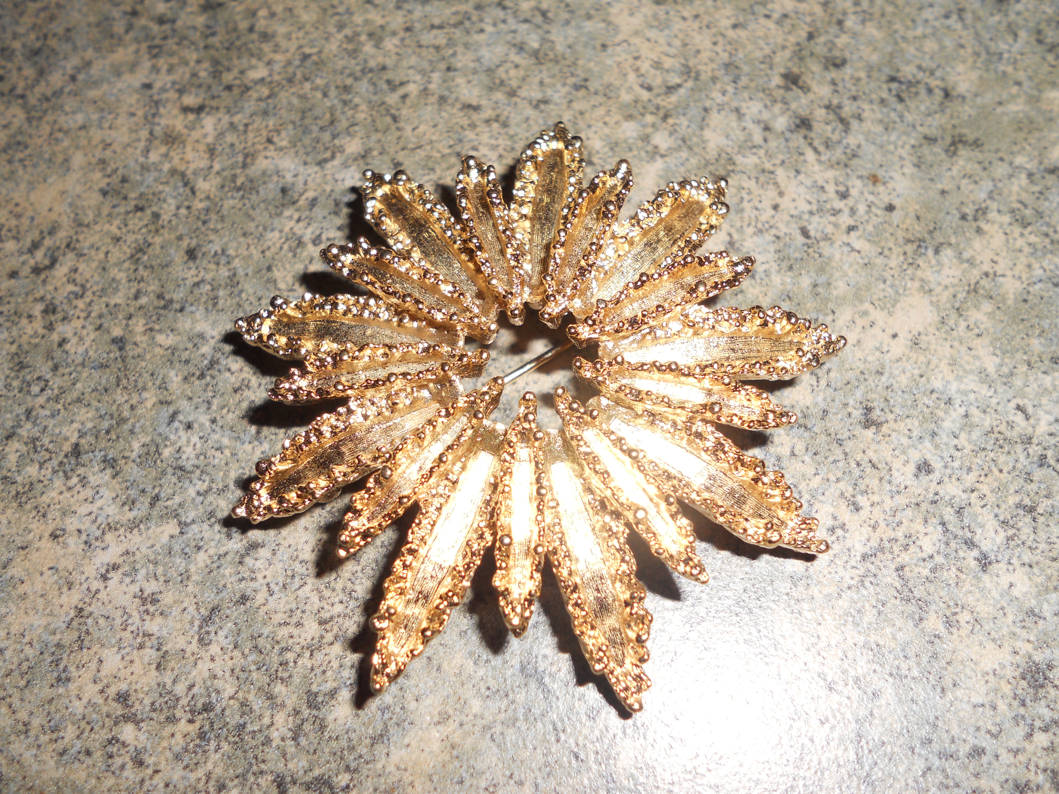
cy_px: 397
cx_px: 530
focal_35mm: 32
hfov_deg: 56.8
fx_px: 979
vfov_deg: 44.2
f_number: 8.8
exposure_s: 1/25
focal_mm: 5.8
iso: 80
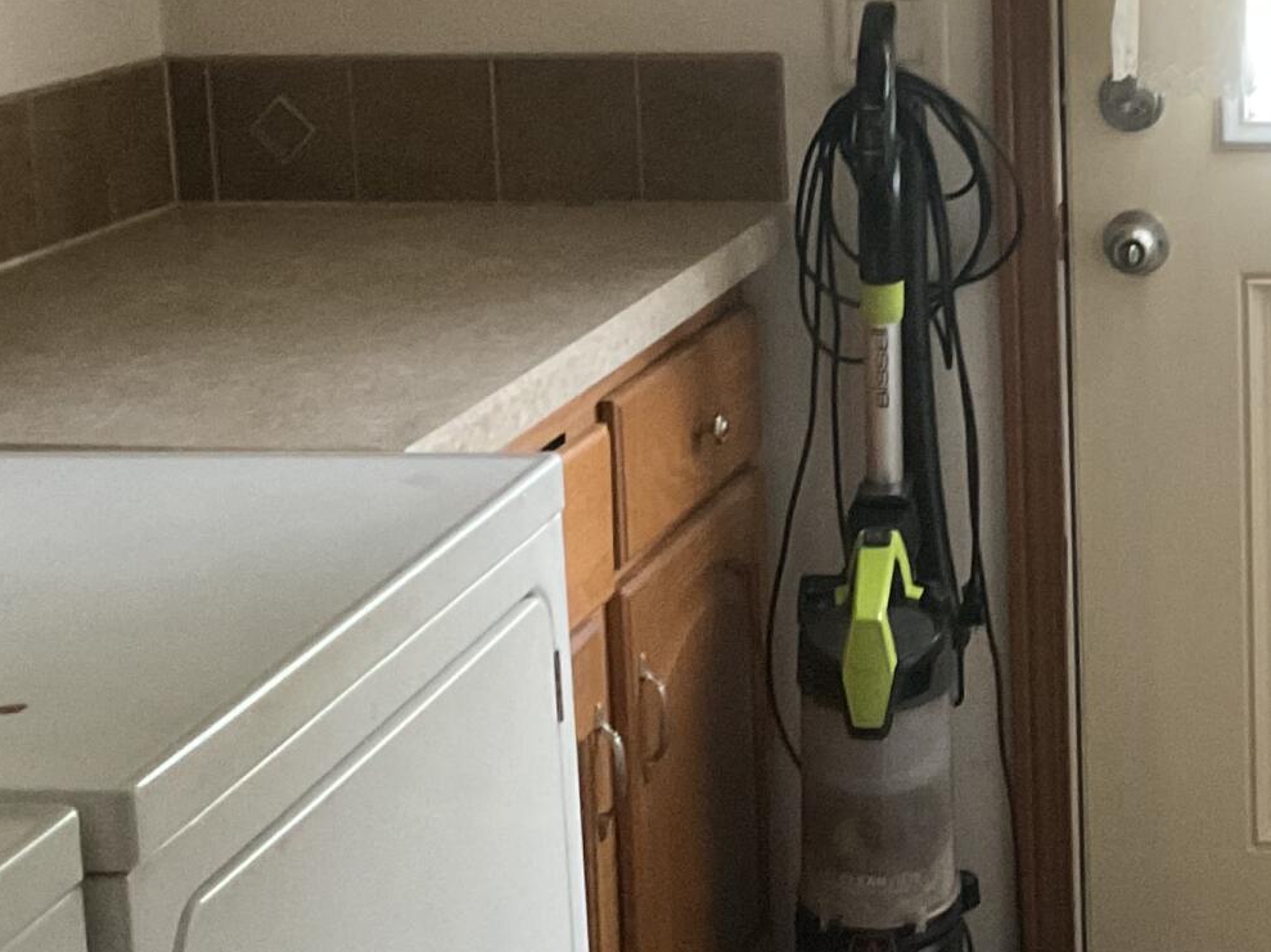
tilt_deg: -9.3
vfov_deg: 16.7
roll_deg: +1.9
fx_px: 3230
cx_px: 975
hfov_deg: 22.0
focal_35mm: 88
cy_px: 269
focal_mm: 3
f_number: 1.8
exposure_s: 1/40
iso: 320
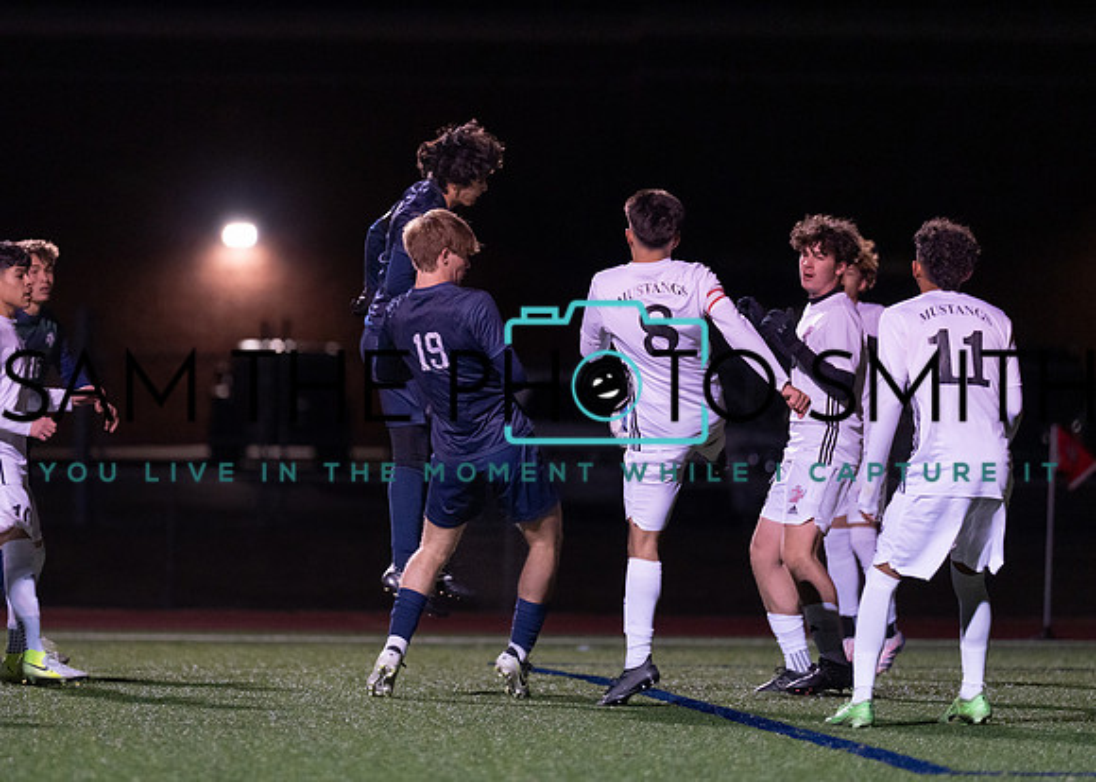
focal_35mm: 264
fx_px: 8225
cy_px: 333
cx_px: 438
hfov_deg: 7.6
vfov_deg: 5.4
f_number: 2.8
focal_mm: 200
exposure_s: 1/1000
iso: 2500
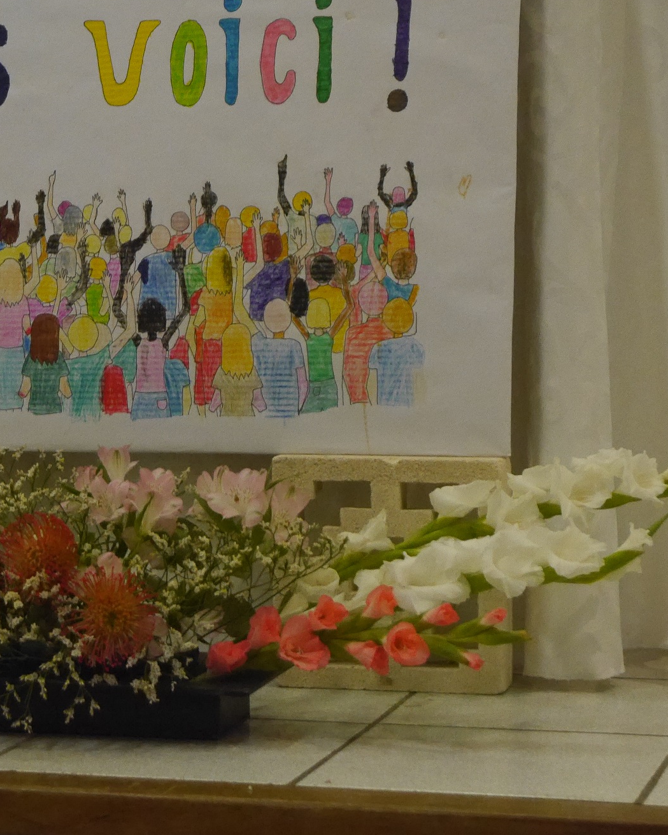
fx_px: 2619
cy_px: 387
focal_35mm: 106
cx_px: 250
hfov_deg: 14.5
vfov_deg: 18.1
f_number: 5.5
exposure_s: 1/60
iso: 2500
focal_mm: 31
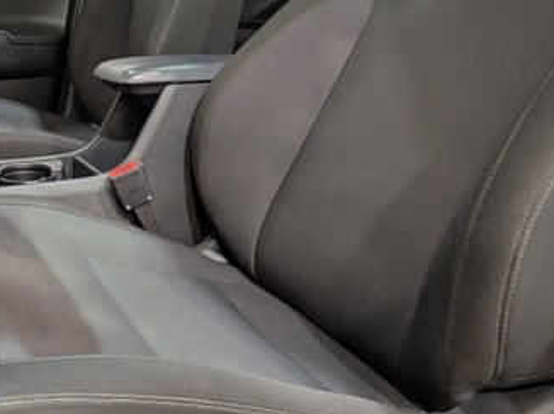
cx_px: 34
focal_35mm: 44
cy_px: 109
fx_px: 704
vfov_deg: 32.3
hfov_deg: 39.2
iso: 85
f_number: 2.2
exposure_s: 1/30
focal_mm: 1.83
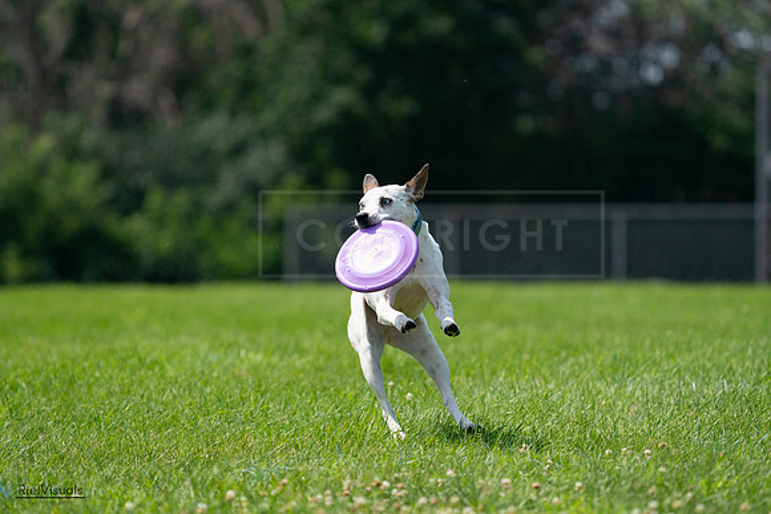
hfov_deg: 5.5
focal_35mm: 376
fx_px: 8046
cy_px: 257
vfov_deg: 3.7
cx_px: 392
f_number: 6.3
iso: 800
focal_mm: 365
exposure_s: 1/4000
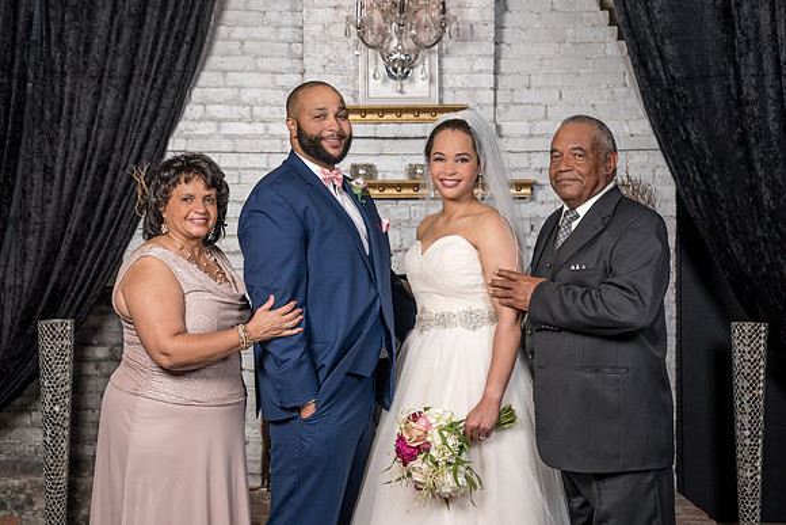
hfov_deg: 28.8
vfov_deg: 19.5
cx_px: 393
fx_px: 1529
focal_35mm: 70
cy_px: 262
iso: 200
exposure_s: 1/200
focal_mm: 70
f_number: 5.6
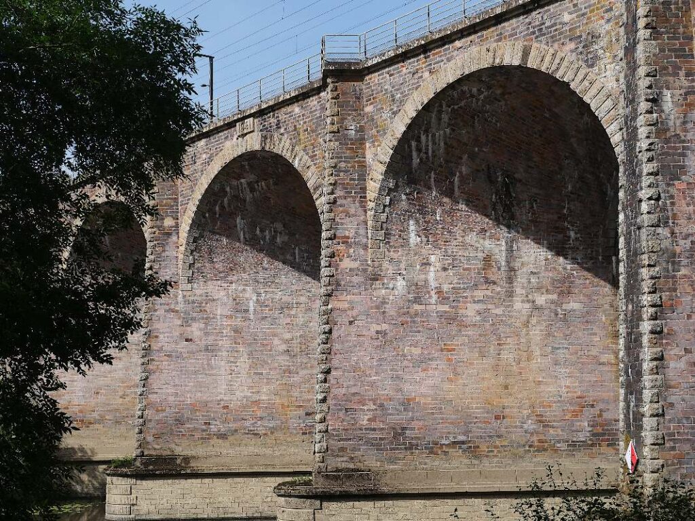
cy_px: 260
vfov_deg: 29.1
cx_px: 348
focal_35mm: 50
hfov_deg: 38.2
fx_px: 1004
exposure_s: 1/1300
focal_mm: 25
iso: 200
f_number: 4.5
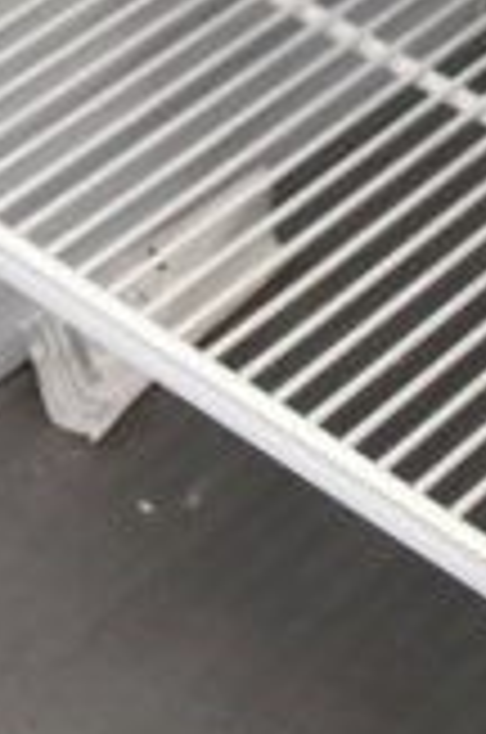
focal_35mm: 152
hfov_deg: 8.9
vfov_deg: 11.4
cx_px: 472
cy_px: -975
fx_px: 3091
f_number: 3.5
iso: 800
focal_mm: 18
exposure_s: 1/30
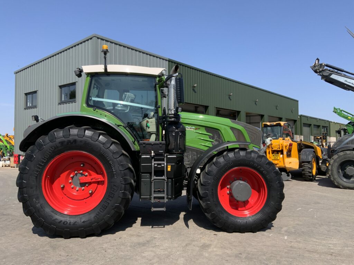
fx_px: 297
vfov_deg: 48.2
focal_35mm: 29
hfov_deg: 61.7
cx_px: 177
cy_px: 132
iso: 16
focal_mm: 3
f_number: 1.8
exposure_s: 1/1342
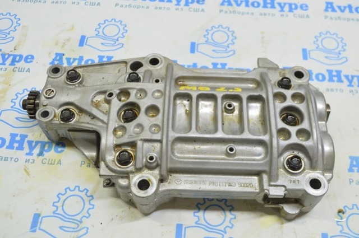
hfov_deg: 46.5
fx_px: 418
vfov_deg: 31.8
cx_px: 180
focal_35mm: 42
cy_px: 119
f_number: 5.6
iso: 400
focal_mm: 28
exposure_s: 1/20
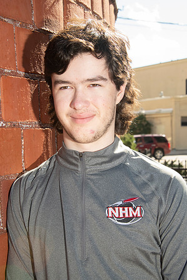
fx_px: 561
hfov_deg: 18.9
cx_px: 94
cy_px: 140
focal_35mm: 72
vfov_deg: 28.1
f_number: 13
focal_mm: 72
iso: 800
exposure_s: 1/160
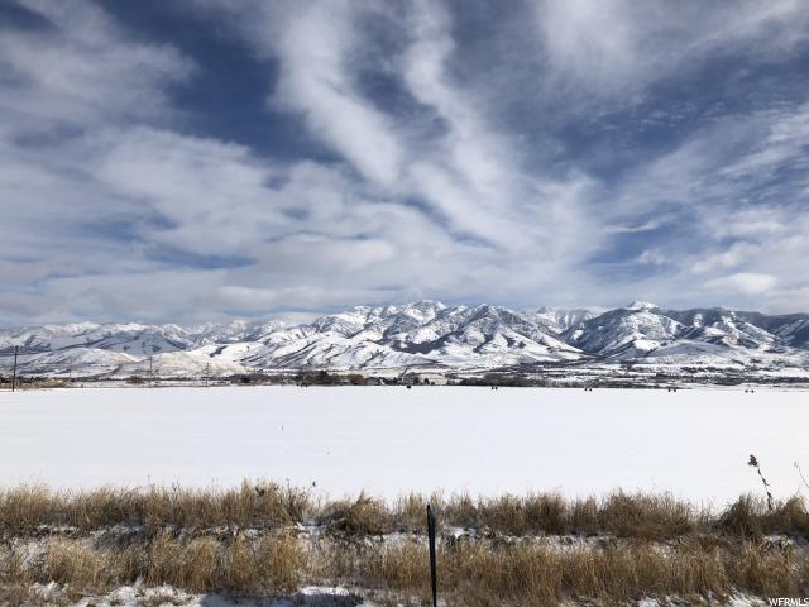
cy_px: 304
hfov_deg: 63.4
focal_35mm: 28
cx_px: 404
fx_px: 654
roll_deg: -1.3
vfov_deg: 49.7
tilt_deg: +7.7
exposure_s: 1/6897
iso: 20
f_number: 1.8
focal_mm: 3.99
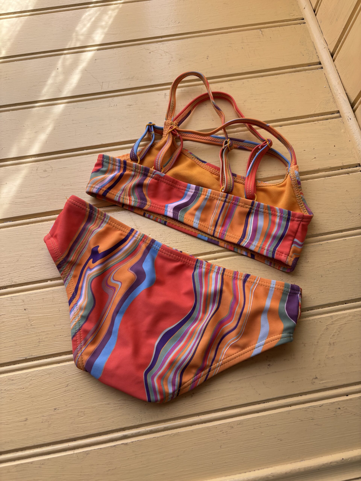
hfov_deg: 53.1
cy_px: 240
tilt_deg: -72.9
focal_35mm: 26
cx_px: 180
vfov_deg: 67.3
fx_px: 362
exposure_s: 1/550
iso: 50
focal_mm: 5.96
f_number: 1.6
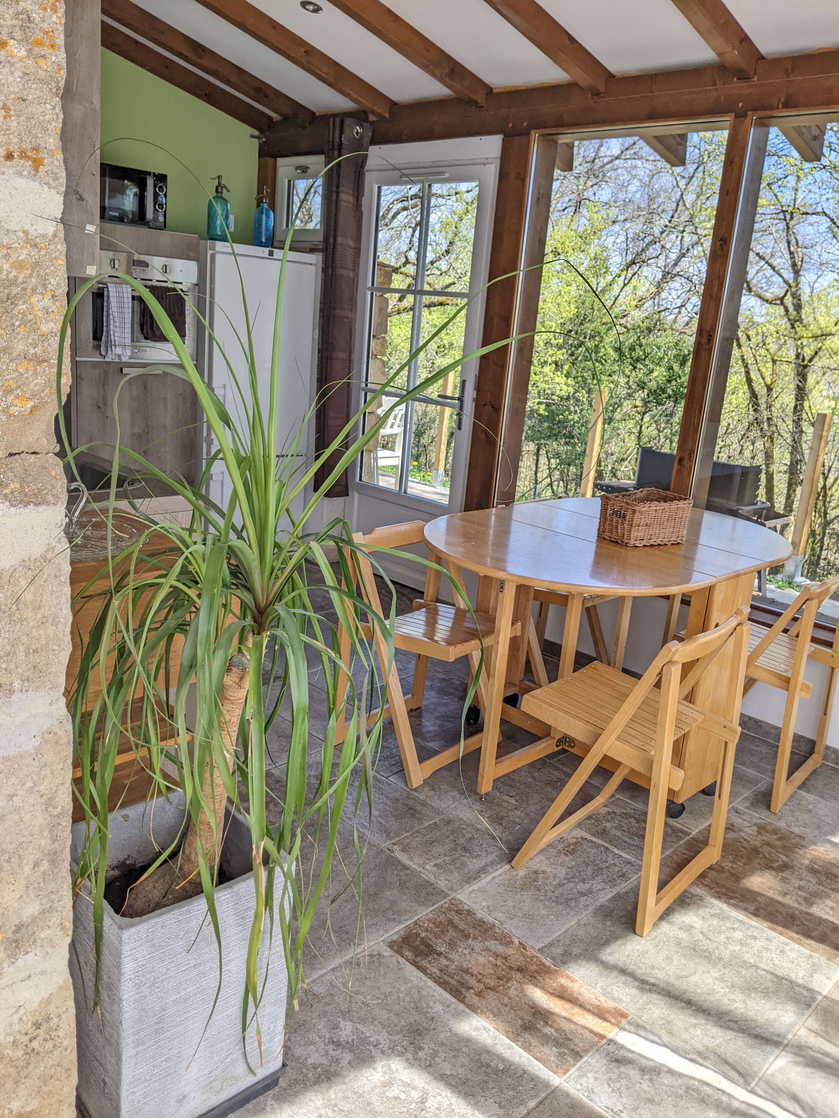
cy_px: 559
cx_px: 420
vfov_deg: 65.3
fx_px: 873
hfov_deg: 51.4
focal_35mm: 27
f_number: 1.8
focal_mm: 4.44
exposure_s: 1/870
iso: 63
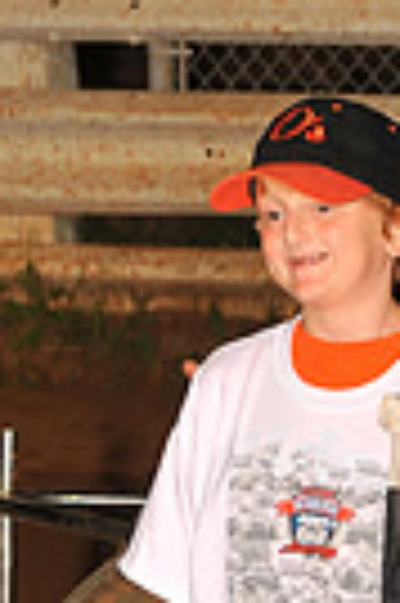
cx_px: 584
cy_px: 464
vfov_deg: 8.8
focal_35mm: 235
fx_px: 3927
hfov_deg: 5.8
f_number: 8
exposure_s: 1/320
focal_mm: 70
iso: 500
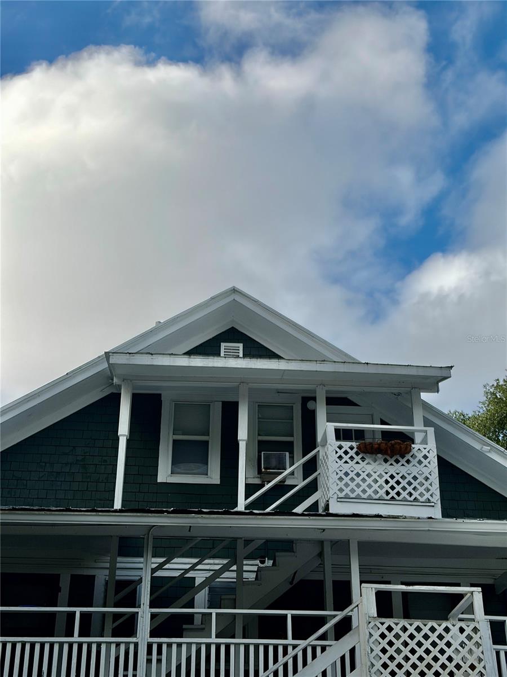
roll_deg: +1.0
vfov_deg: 36.8
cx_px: 254
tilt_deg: +28.8
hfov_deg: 28.0
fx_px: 1015
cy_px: 338
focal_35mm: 52
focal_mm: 5.96
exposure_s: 1/4329
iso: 40
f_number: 1.6
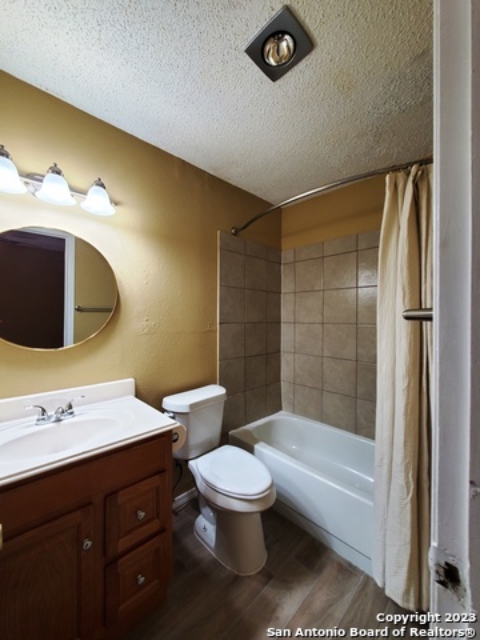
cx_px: 240
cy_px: 320
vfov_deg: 106.2
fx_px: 240
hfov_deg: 89.9
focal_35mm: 13
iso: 100
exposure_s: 1/60
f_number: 2.2
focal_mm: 1.8
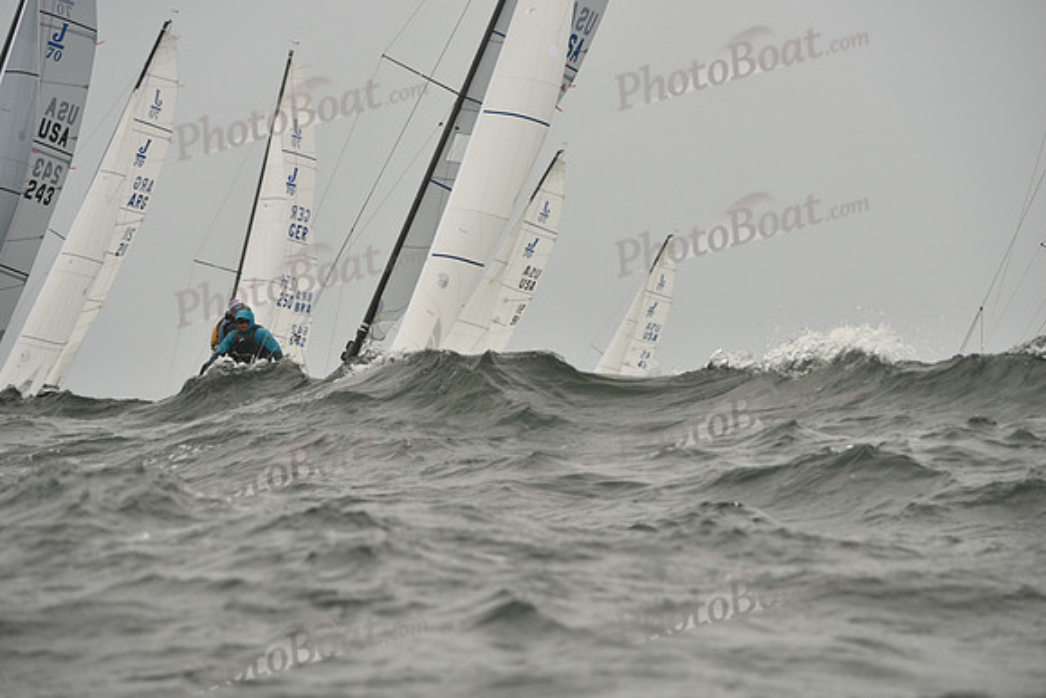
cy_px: 349
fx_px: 8718
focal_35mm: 300
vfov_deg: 4.6
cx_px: 523
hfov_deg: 6.9
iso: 400
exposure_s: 1/1250
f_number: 7.1
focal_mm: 300
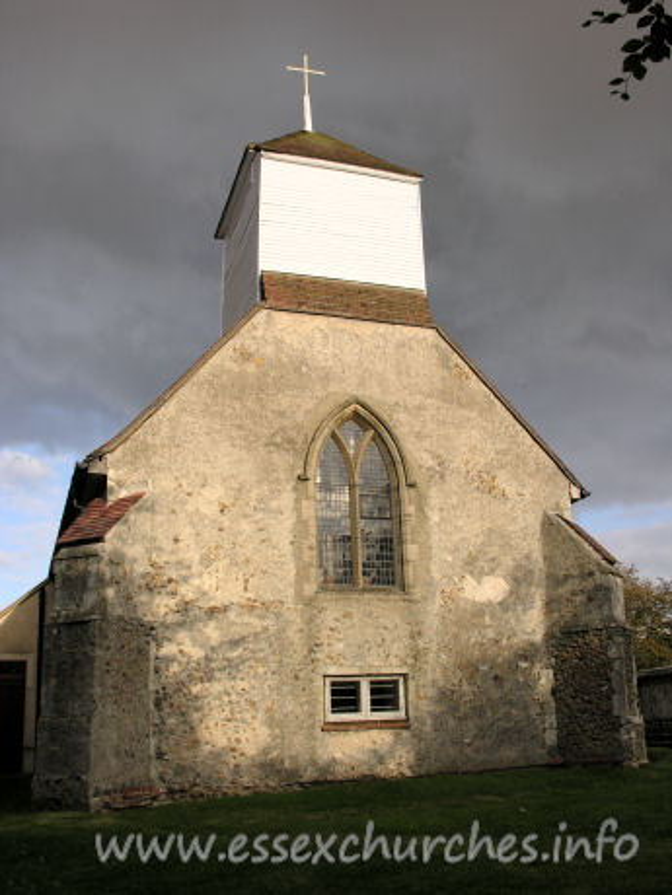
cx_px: 336
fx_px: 906
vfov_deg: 52.6
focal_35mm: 35
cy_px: 448
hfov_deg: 40.7
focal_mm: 8.9
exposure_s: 1/220
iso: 50
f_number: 5.6
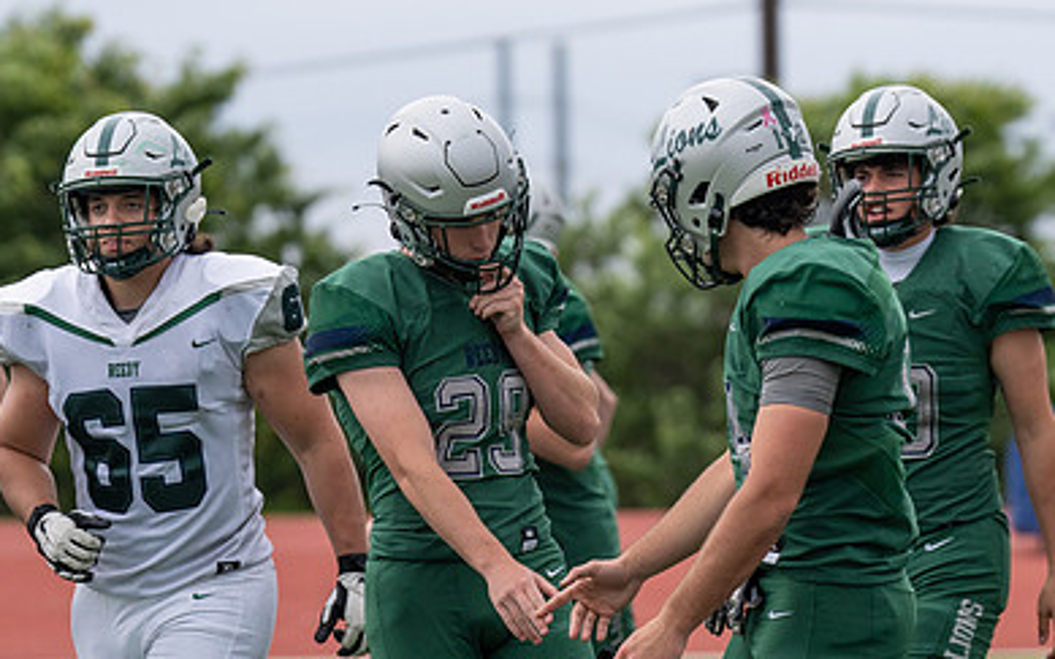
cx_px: 589
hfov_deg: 7.9
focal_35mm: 266
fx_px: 7647
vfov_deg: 4.9
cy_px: 470
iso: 250
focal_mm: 122
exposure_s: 1/1250
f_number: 2.8
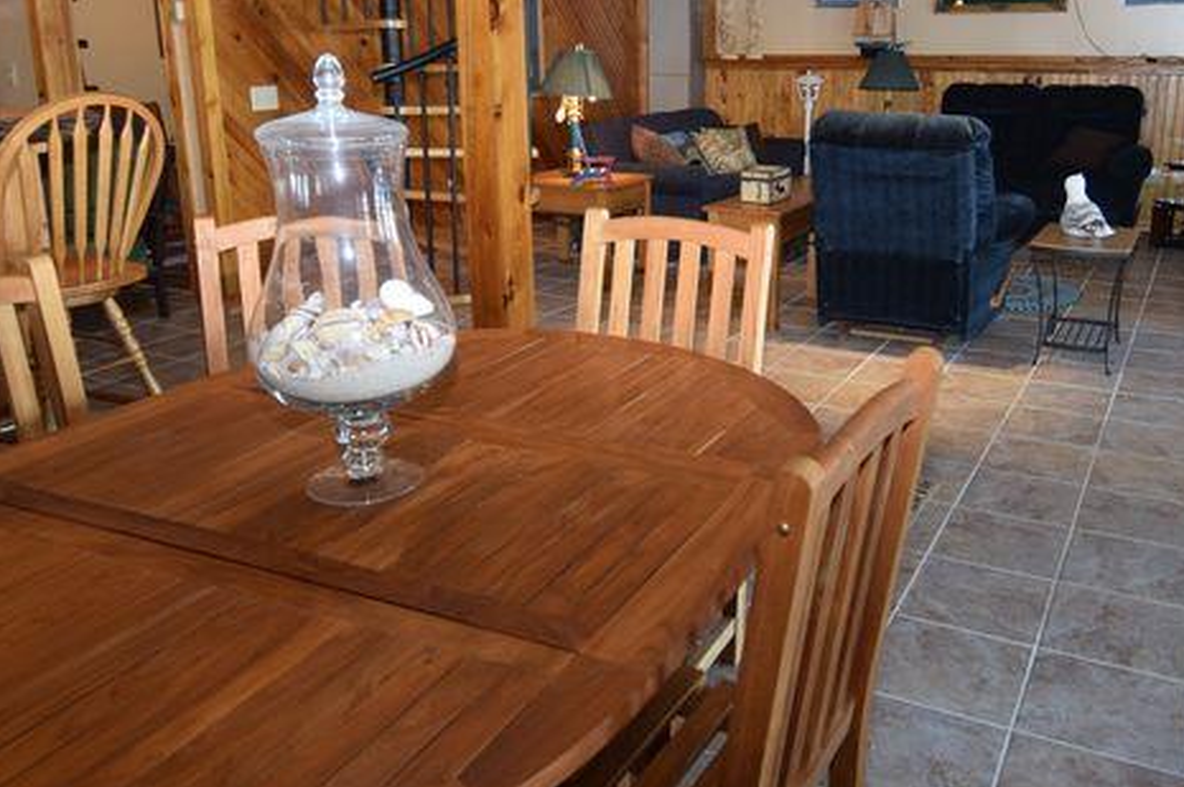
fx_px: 1018
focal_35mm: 31
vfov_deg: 42.0
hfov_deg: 60.0
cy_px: 307
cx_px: 685
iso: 900
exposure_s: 1/60
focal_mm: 12
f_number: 4
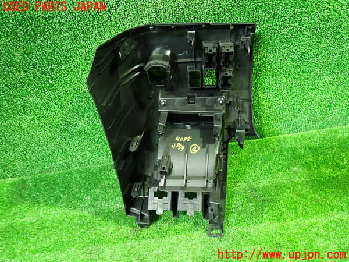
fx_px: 252
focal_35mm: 25
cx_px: 174
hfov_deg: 69.4
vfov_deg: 54.9
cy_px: 131
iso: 800
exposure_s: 1/20
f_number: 2
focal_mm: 4.5
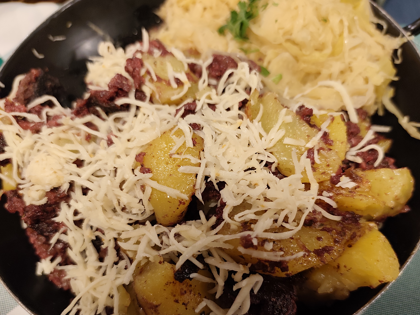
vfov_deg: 51.1
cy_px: 182
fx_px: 328
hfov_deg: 65.3
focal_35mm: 27
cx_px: 222
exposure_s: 1/33.3
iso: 640
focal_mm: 6.19
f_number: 1.65
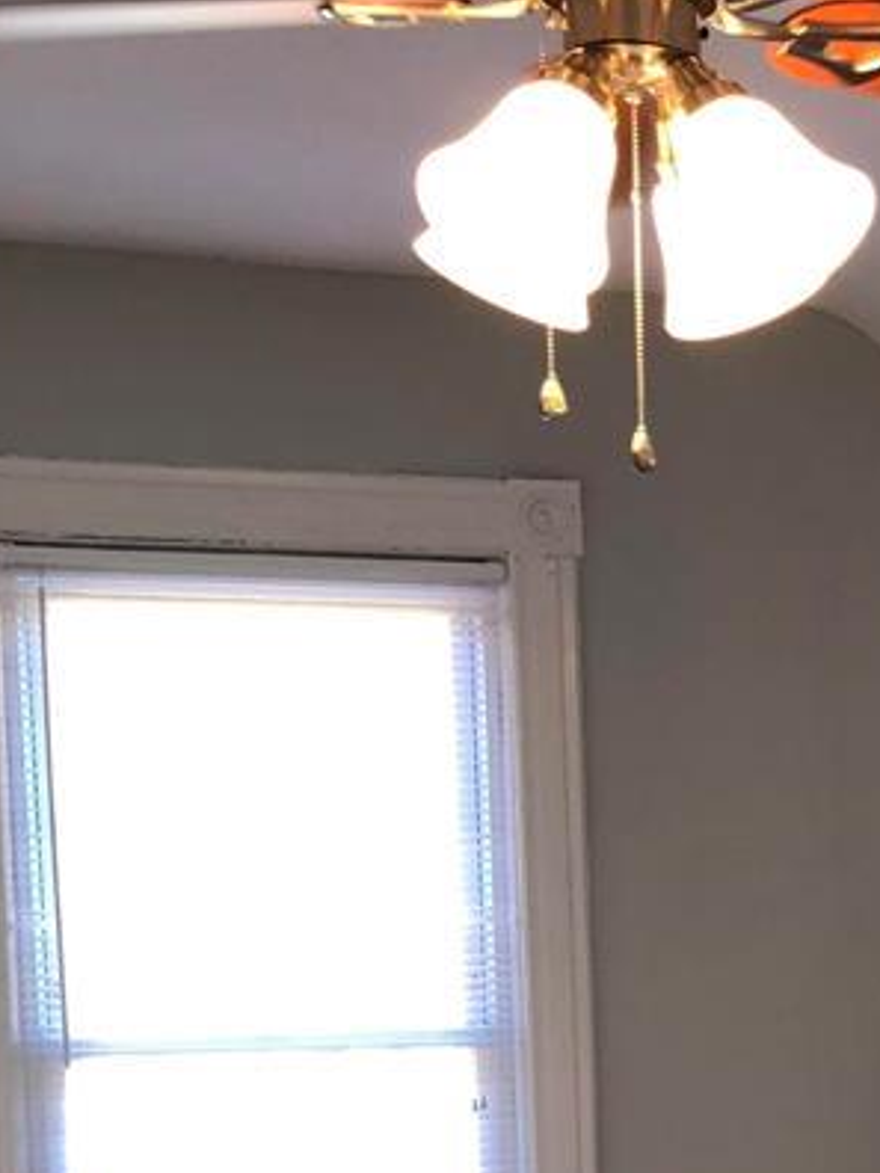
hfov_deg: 18.4
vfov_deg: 24.8
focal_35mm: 75
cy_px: 1167
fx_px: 2542
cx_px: 1108
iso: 32
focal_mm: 3.99
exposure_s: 1/24
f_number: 1.8
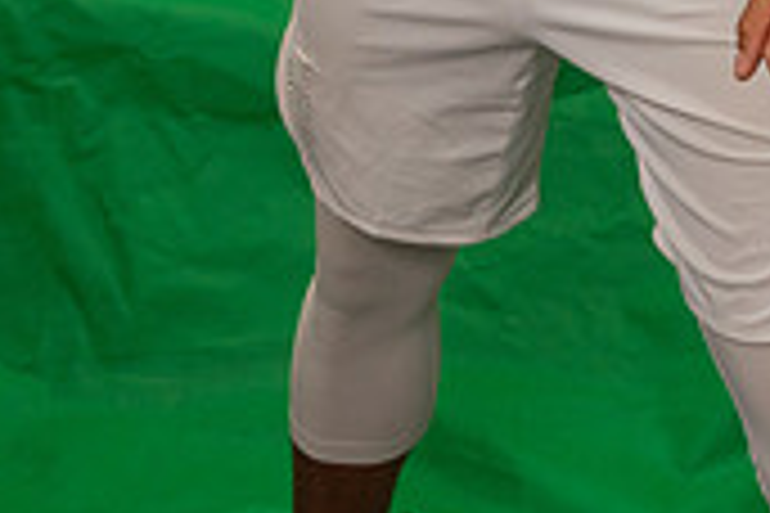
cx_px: 363
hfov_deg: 17.3
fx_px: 2524
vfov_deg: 10.2
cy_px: -689
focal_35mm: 118
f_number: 20
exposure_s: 1/60
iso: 800
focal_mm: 24
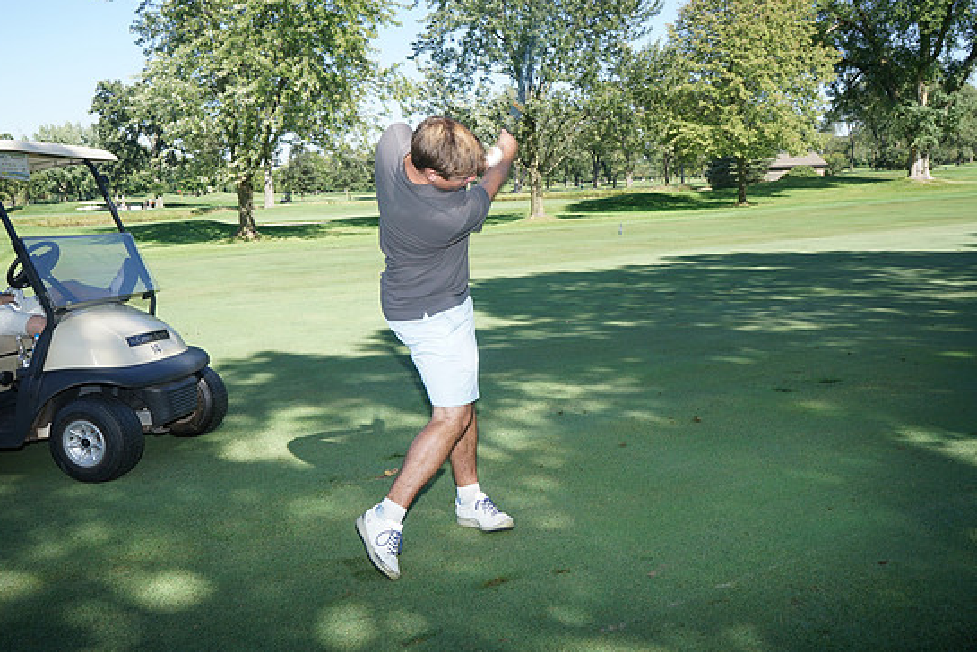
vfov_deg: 40.0
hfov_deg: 57.2
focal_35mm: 33
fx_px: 896
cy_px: 338
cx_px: 493
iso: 400
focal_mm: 31
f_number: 11
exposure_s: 1/200
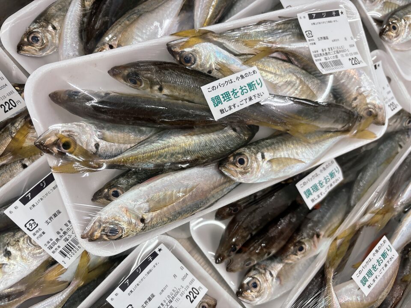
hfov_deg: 67.3
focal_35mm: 26
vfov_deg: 53.1
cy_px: 154
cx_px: 206
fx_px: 309
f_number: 1.6
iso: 125
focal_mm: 5.96
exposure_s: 1/120
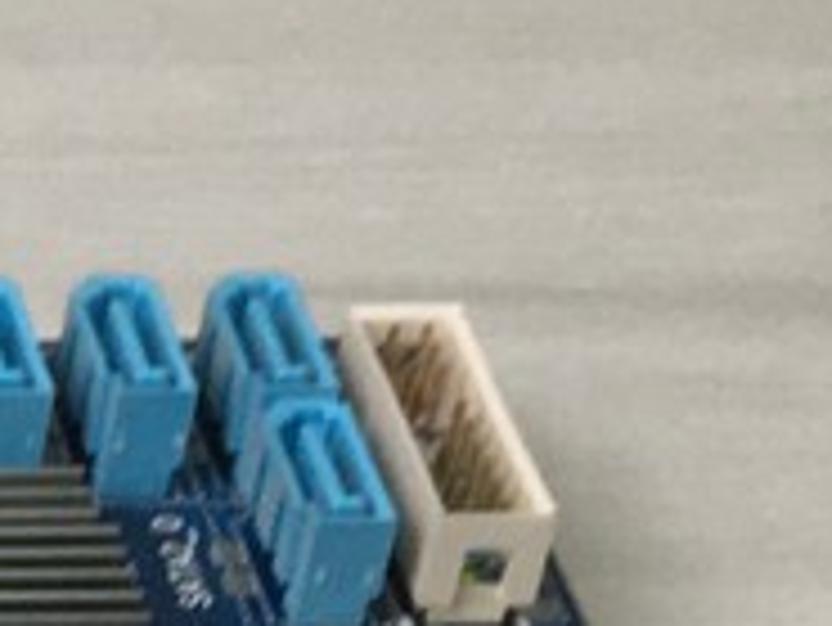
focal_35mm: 226
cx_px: -1196
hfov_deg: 8.1
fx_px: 5435
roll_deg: -0.9
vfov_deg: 6.1
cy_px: 1806
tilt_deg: -42.2
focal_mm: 4.15
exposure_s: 1/100
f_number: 2.2
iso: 40
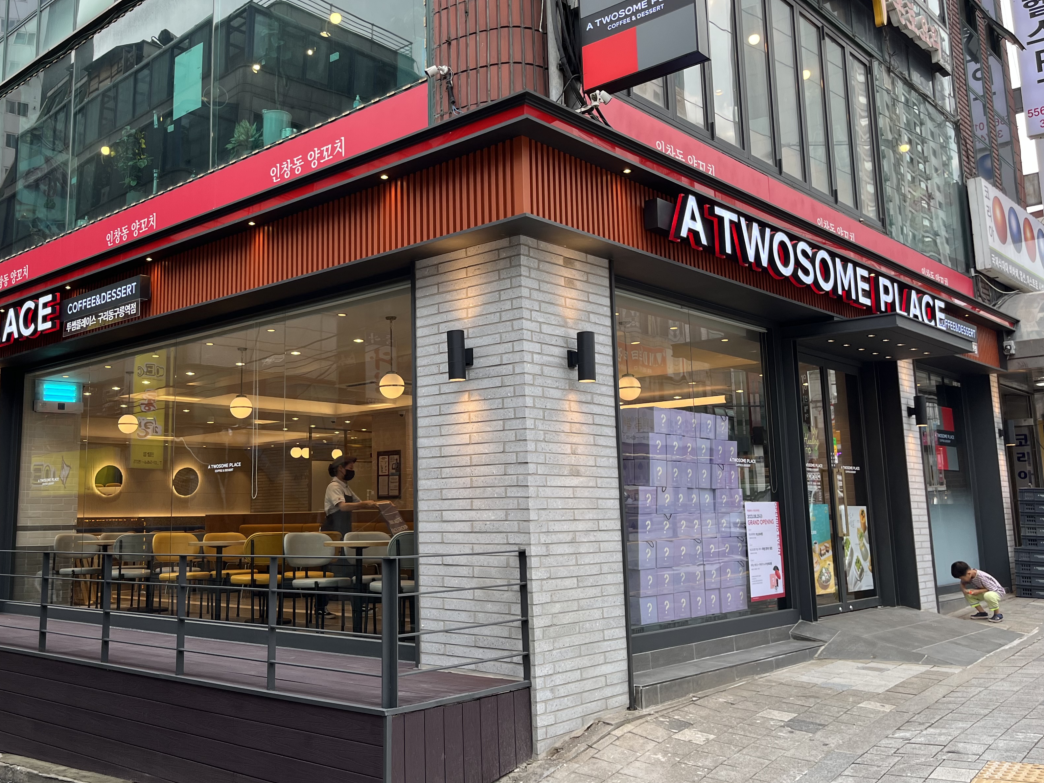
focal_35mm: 33
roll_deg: +1.1
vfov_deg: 42.9
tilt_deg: +8.9
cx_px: 422
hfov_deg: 55.0
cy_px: 364
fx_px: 995
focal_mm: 5.1
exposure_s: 1/241
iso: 40
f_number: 1.6
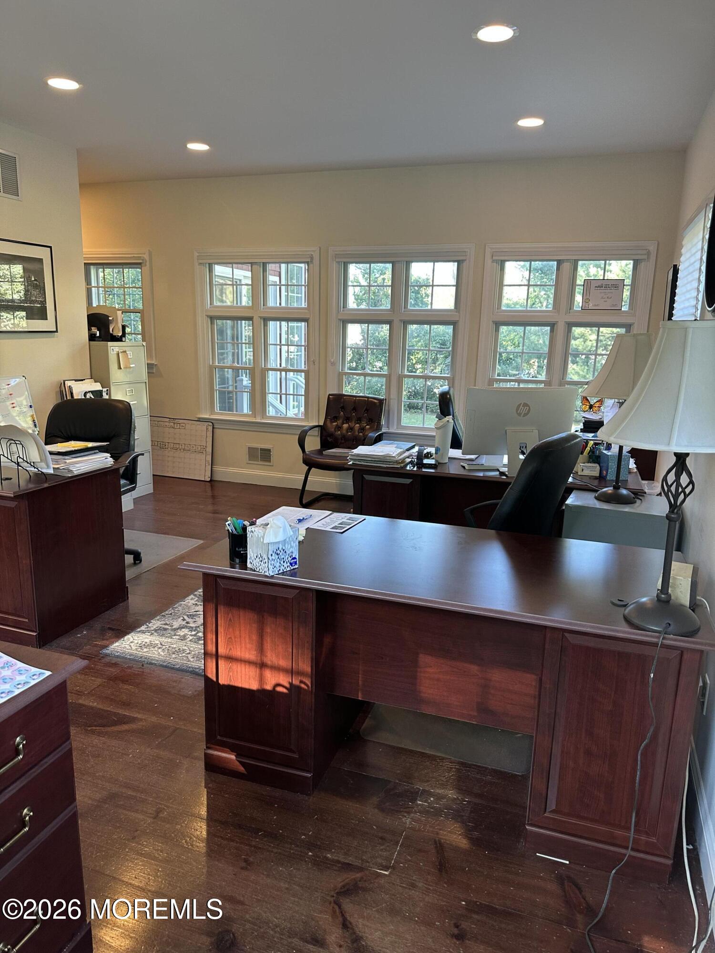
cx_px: 358
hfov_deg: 56.8
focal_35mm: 24
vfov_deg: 71.6
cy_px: 476
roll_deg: -2.7
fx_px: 661
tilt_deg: -10.9
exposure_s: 1/60
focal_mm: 6.86
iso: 160
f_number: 1.78
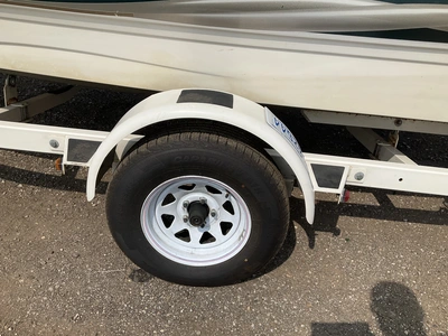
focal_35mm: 29
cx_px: 224
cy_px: 168
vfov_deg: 48.2
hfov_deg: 61.7
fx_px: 375
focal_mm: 3
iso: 25
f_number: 1.8
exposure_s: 1/3322
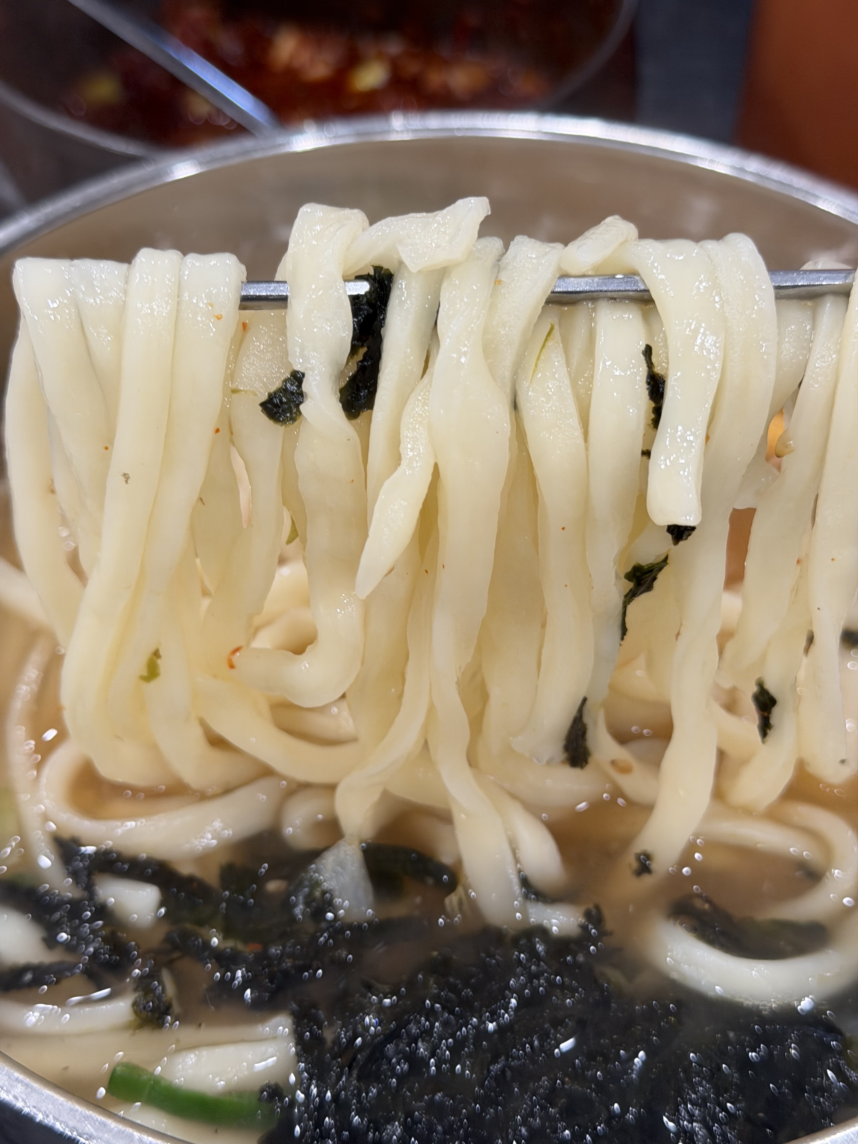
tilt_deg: -47.4
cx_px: 429
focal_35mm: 48
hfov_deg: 30.3
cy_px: 572
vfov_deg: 39.7
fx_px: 1586
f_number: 1.78
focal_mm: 6.76
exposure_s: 1/60
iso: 80
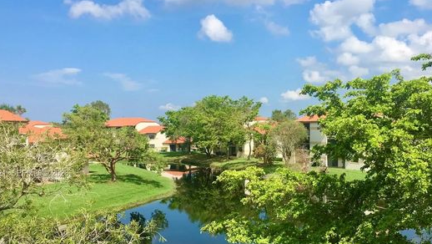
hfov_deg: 51.5
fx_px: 447
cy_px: 174
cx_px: 232
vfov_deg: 30.1
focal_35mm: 39
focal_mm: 4.15
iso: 25
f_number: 2.2
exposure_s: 1/1350
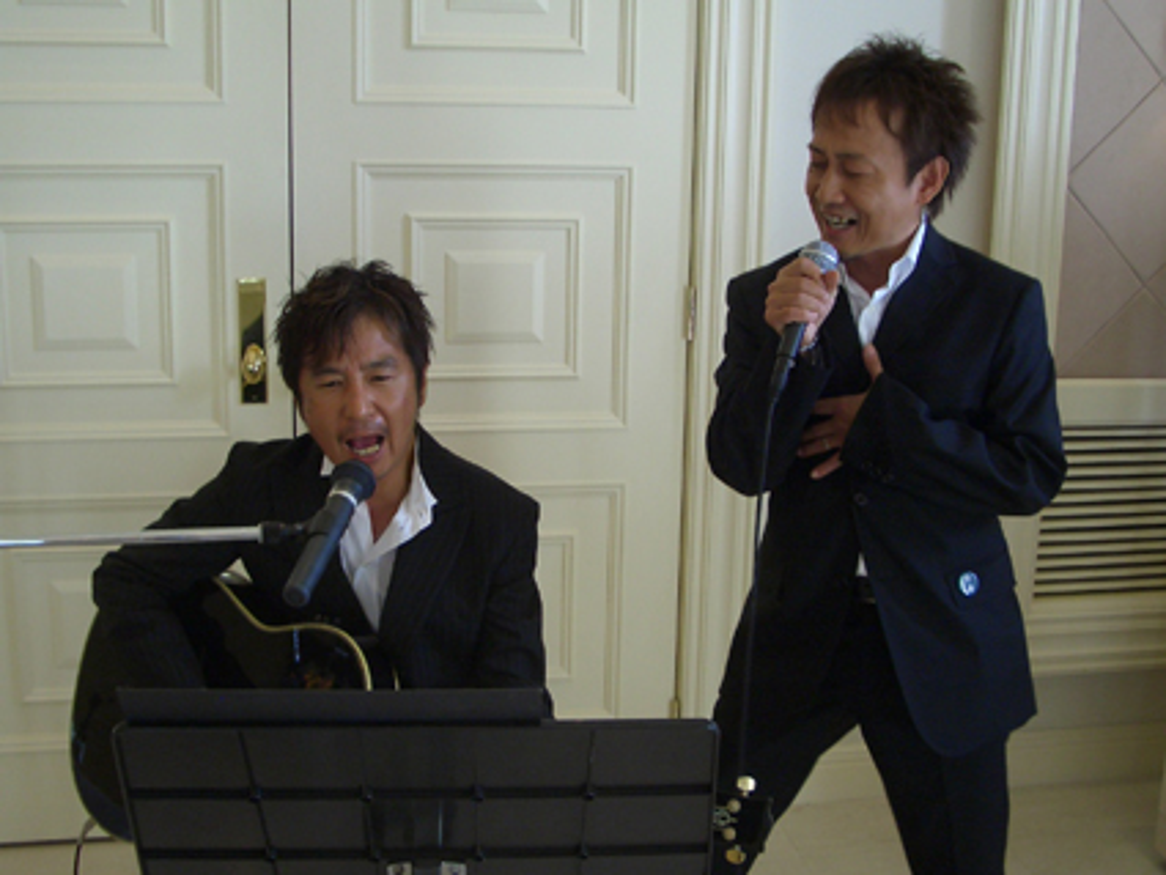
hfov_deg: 45.8
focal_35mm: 41
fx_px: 1381
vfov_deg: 35.2
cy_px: 438
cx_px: 583
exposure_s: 1/60
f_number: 2.8
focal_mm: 6.8
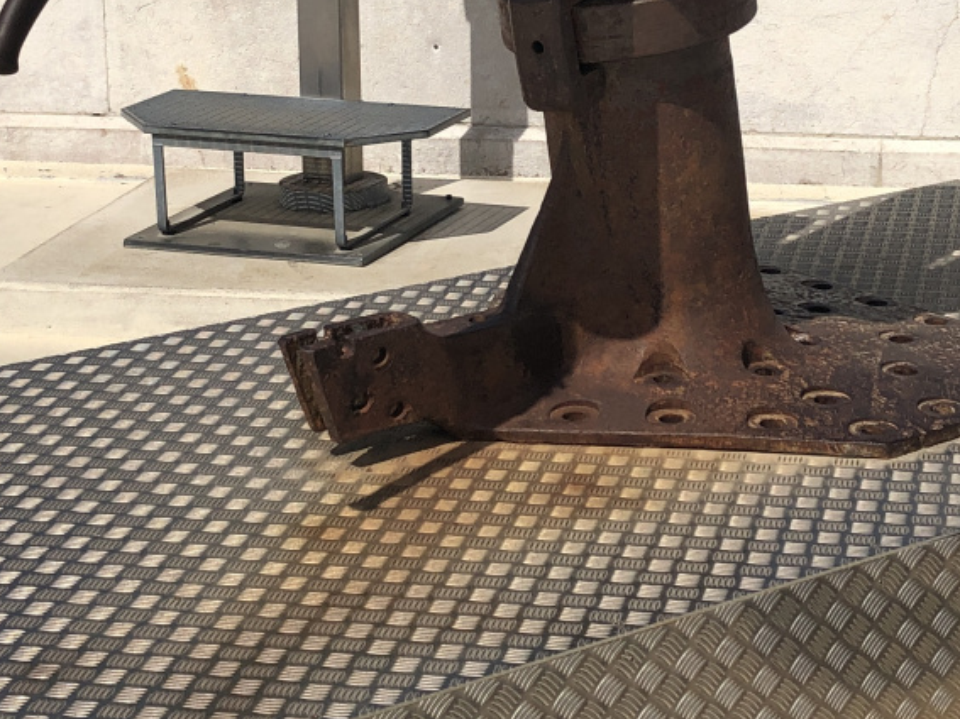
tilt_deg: -11.1
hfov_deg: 24.7
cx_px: 543
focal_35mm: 79
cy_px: 169
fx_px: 2190
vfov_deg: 18.5
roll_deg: -1.0
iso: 25
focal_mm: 3.99
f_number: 1.8
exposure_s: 1/4808
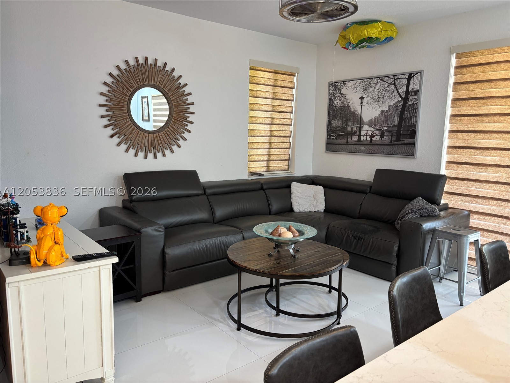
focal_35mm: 26
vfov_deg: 53.1
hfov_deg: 67.3
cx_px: 255
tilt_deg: -8.7
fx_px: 383
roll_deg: -1.5
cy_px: 192
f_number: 1.6
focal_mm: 5.96
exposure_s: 1/60
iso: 200
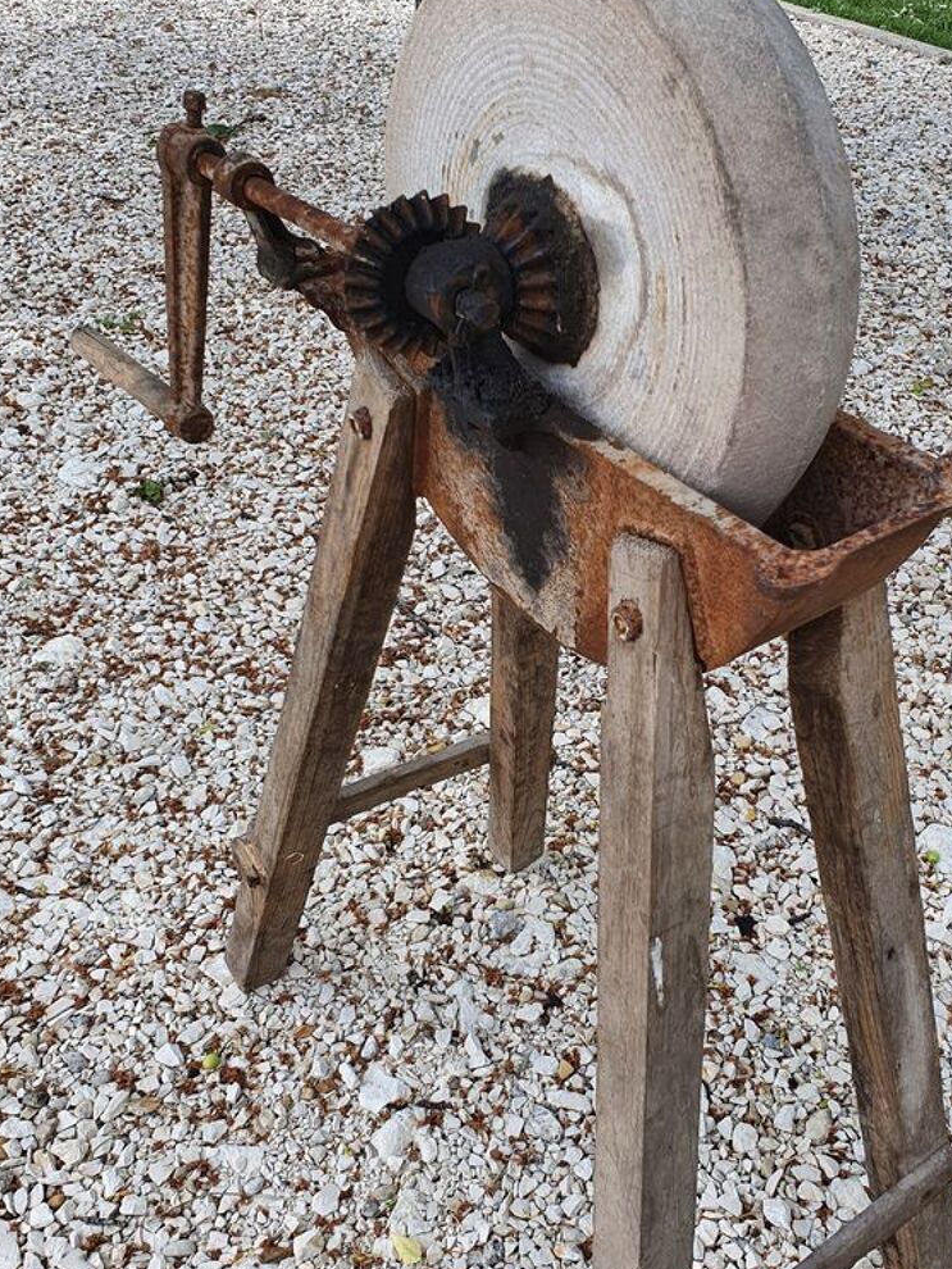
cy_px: 675
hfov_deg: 40.5
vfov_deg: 52.6
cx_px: 575
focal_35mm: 35
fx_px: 1283
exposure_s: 1/552
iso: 50
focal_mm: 4.32
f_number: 2.4
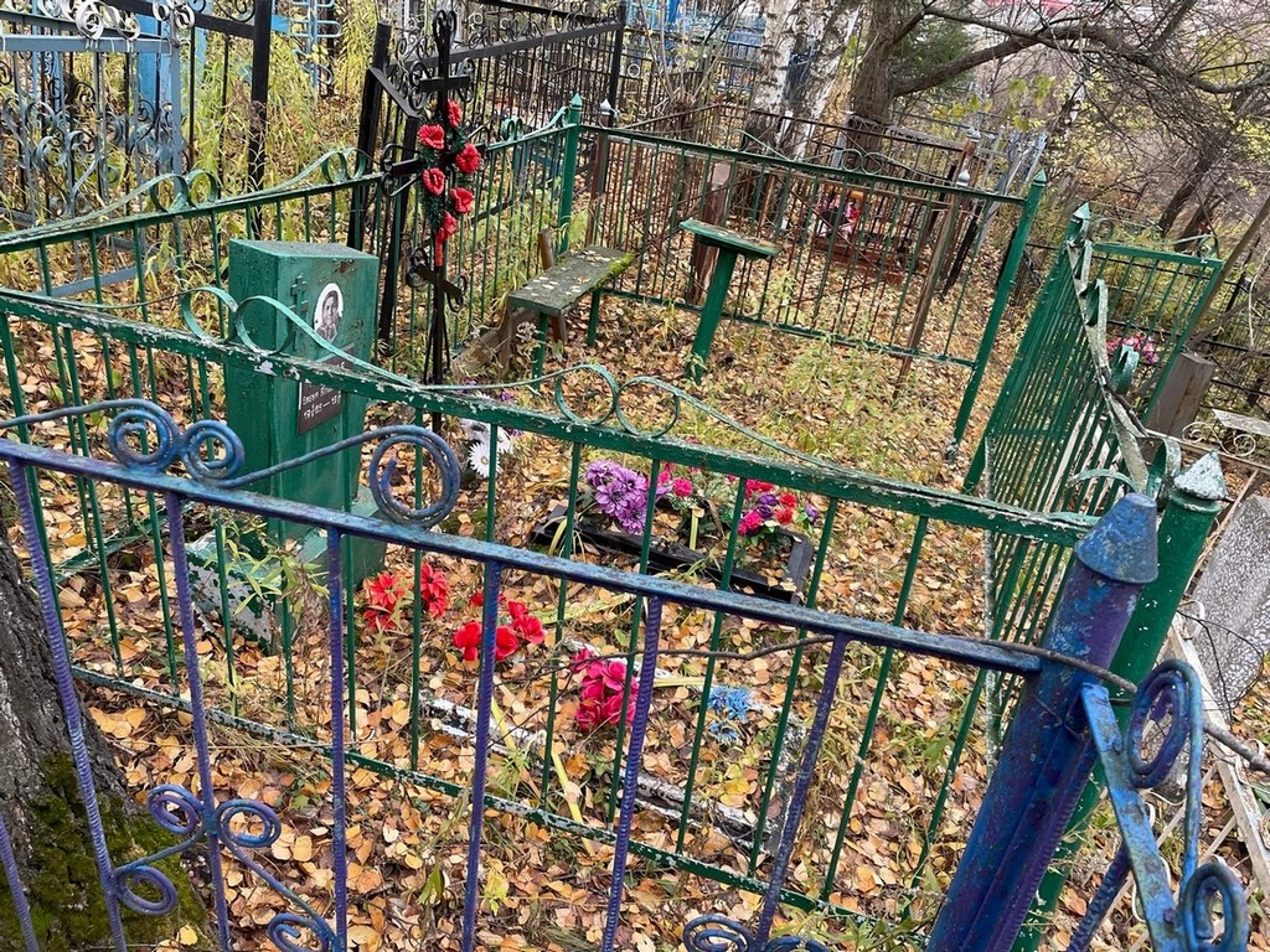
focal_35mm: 26
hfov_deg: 67.3
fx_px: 954
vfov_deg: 53.1
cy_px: 476
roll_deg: -4.4
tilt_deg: -28.7
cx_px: 635
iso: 100
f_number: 1.6
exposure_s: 1/121
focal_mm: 4.2
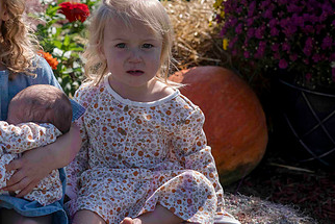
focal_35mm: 153
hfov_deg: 13.3
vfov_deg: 9.0
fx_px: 1424
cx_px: 40
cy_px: 103
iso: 400
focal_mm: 85
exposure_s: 1/1250
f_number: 7.1
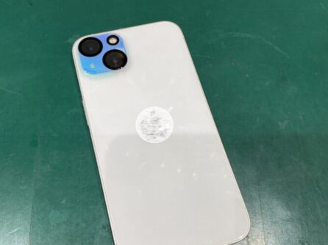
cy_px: 148
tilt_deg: -70.2
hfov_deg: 52.6
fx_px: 331
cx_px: 174
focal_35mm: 35
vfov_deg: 40.5
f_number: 1.8
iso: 50
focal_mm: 4.25
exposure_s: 1/100
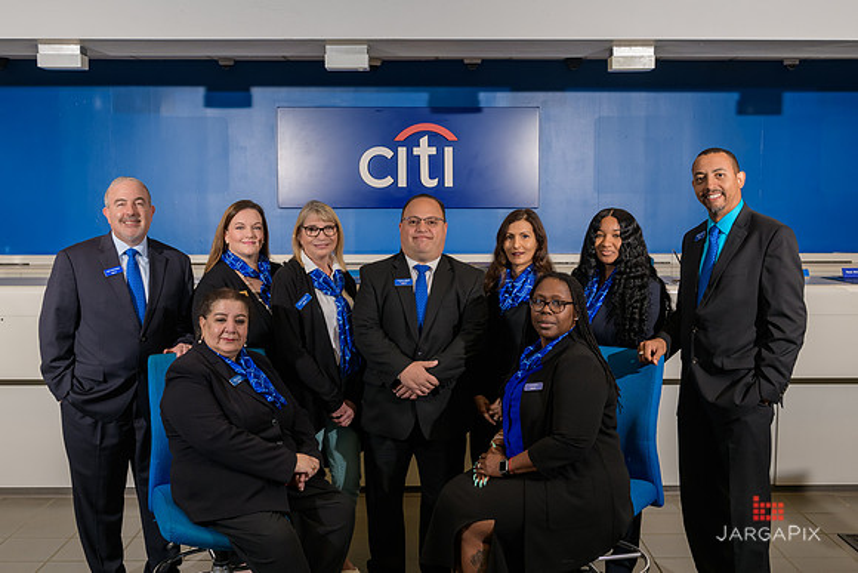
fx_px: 960
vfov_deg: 33.2
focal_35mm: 40
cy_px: 290
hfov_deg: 48.1
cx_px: 429
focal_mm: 34
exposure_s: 1/200
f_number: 5.6
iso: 400
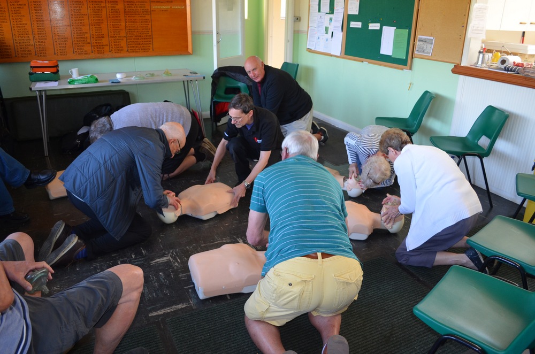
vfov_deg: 47.7
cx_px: 268
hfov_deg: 67.5
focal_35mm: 27
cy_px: 177
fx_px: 400
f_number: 3.5
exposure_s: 1/60
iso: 640
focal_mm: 18
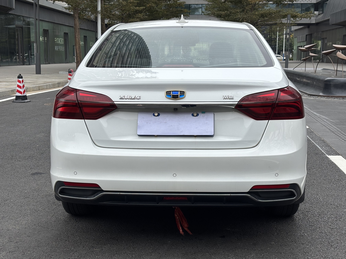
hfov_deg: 36.8
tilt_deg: -8.9
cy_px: 130
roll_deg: -0.3
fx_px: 520
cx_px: 173
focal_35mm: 52
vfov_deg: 28.0
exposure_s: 1/1178
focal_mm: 5.96
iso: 32
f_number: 1.6
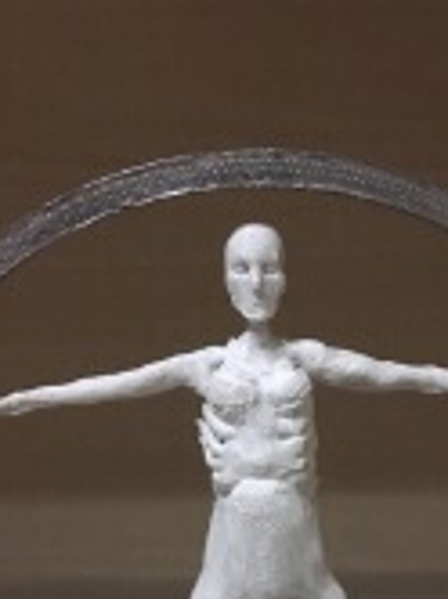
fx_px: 1211
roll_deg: +1.6
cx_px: 278
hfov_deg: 20.9
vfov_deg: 26.4
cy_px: 588
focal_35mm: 70
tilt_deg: -14.2
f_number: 2.2
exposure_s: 1/17
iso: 500
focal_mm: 4.15
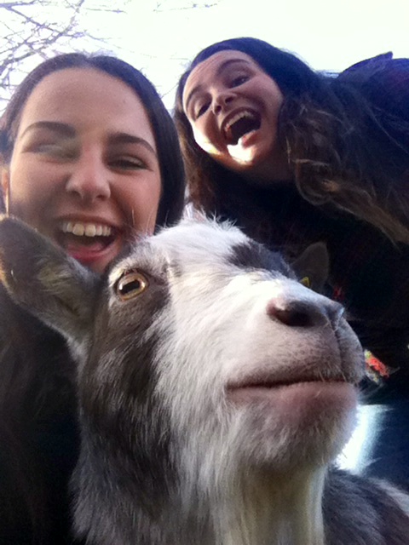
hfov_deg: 40.7
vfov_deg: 52.6
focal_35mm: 35
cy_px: 272
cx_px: 204
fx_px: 551
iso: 125
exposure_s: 1/320
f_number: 2.4
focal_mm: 3.85
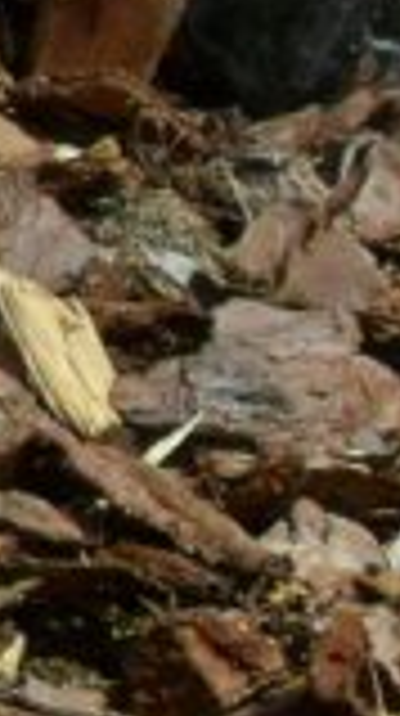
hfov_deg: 3.2
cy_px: -176
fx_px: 6908
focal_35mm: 365
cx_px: -1312
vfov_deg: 5.9
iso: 80
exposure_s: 1/750
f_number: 5
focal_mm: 9.3
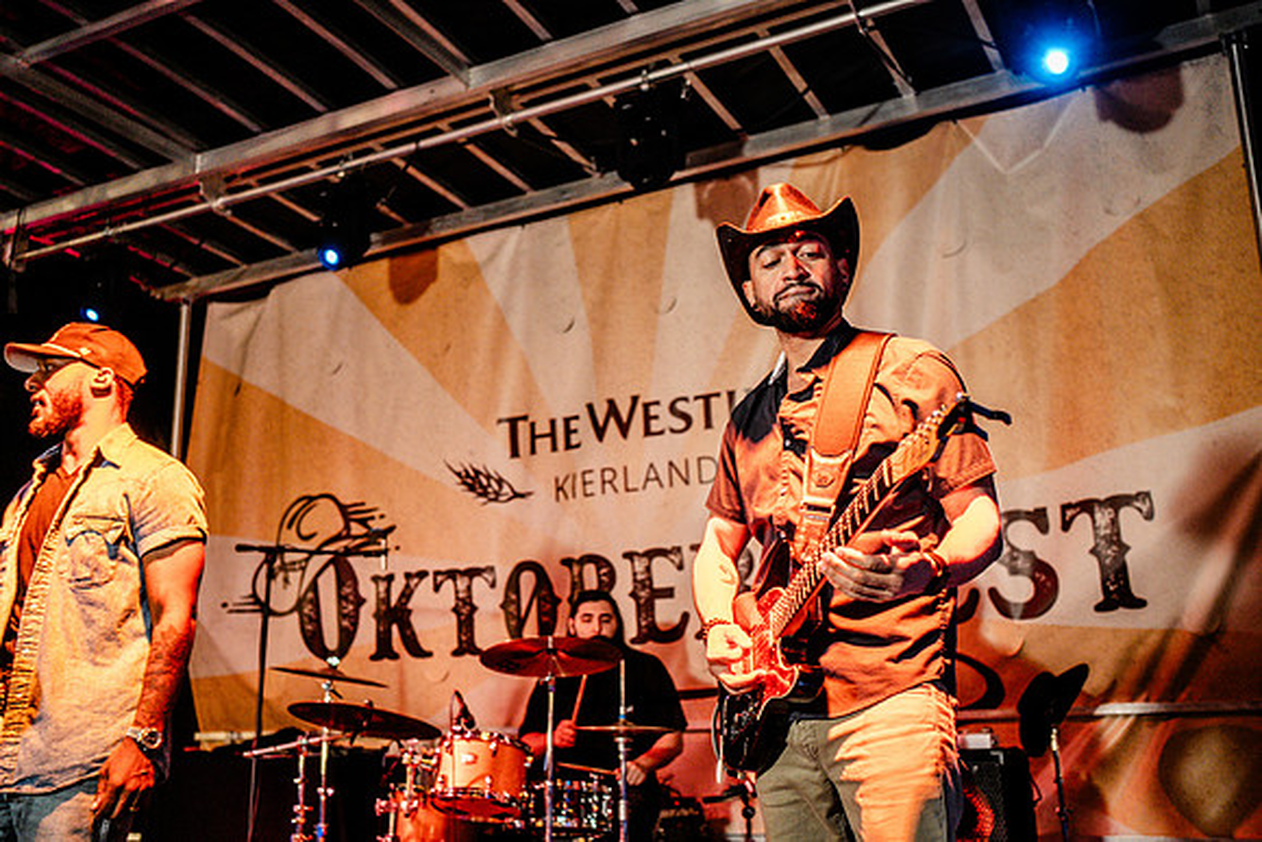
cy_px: 421
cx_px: 631
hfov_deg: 54.4
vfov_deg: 37.9
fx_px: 1227
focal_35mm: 35
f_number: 2.8
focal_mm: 35
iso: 2500
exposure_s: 1/160
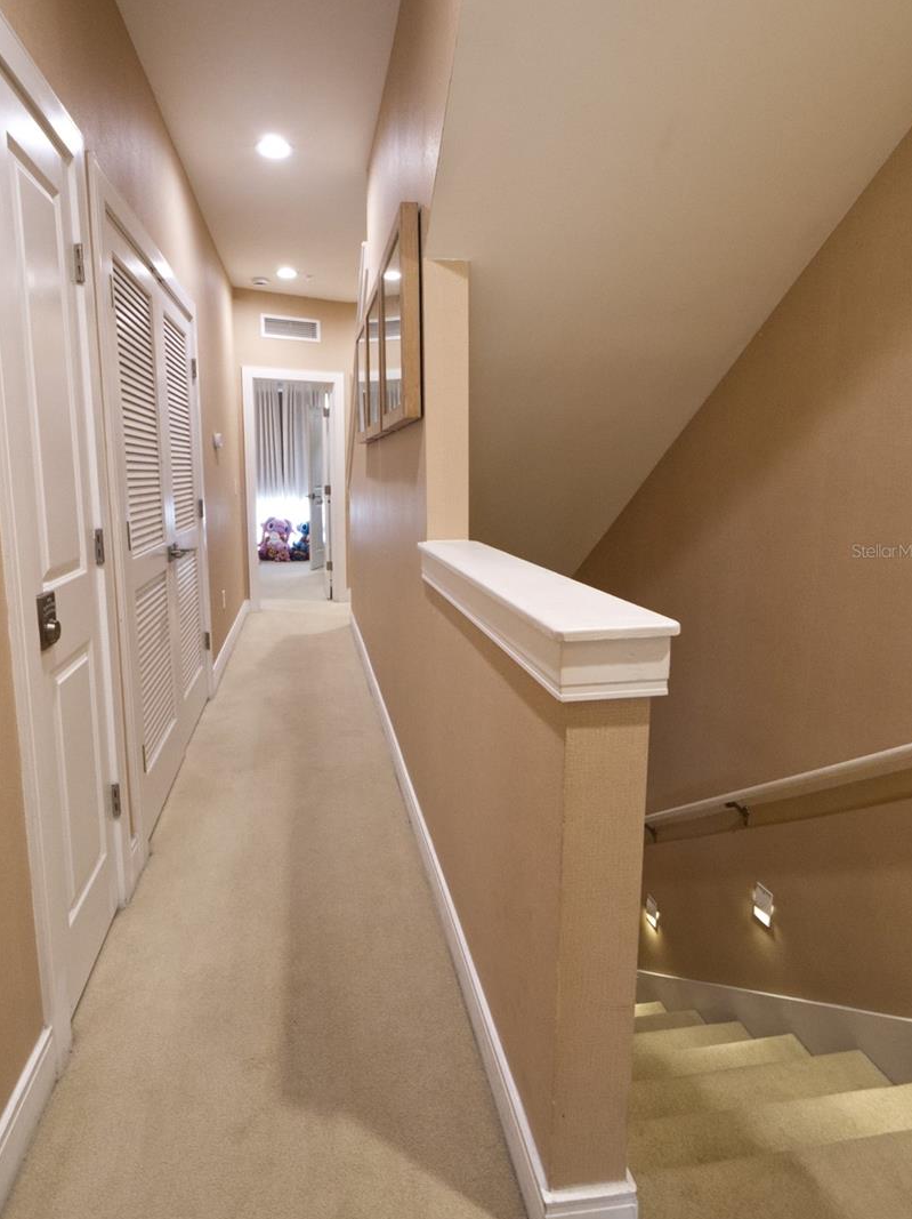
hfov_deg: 71.4
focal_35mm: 18
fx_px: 633
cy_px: 551
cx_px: 419
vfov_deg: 87.5
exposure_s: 1/10
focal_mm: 8
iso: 1600
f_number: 9
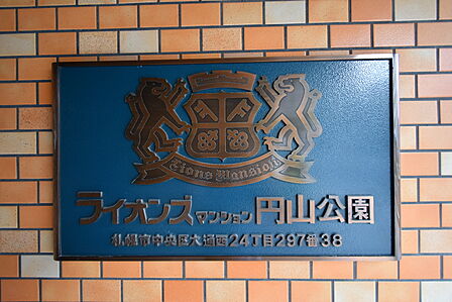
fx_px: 188
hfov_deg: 100.4
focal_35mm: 15
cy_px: 151
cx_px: 226
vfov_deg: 77.4
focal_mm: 10
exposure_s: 1/60
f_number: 4.5
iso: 640
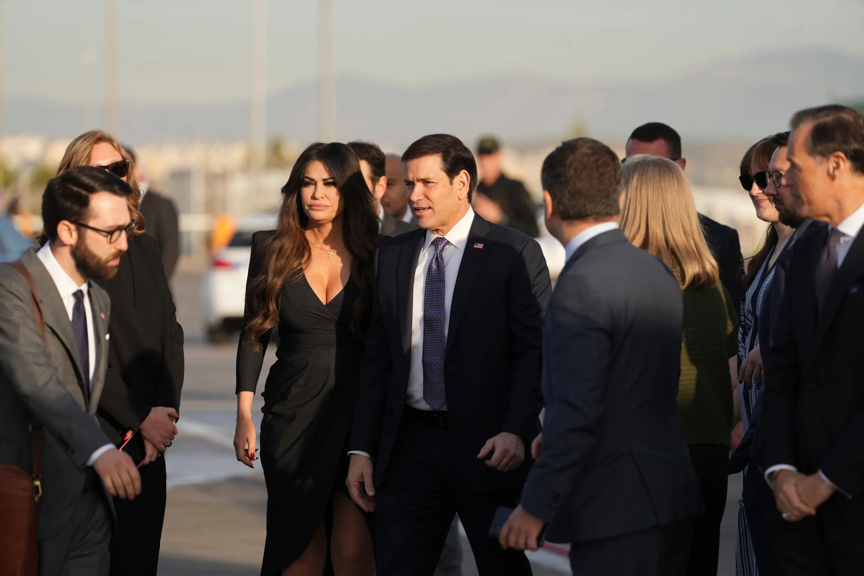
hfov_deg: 10.3
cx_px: 432
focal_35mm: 200
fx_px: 4800
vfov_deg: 6.9
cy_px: 288
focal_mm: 200
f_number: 3.5
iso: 320
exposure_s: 1/3200
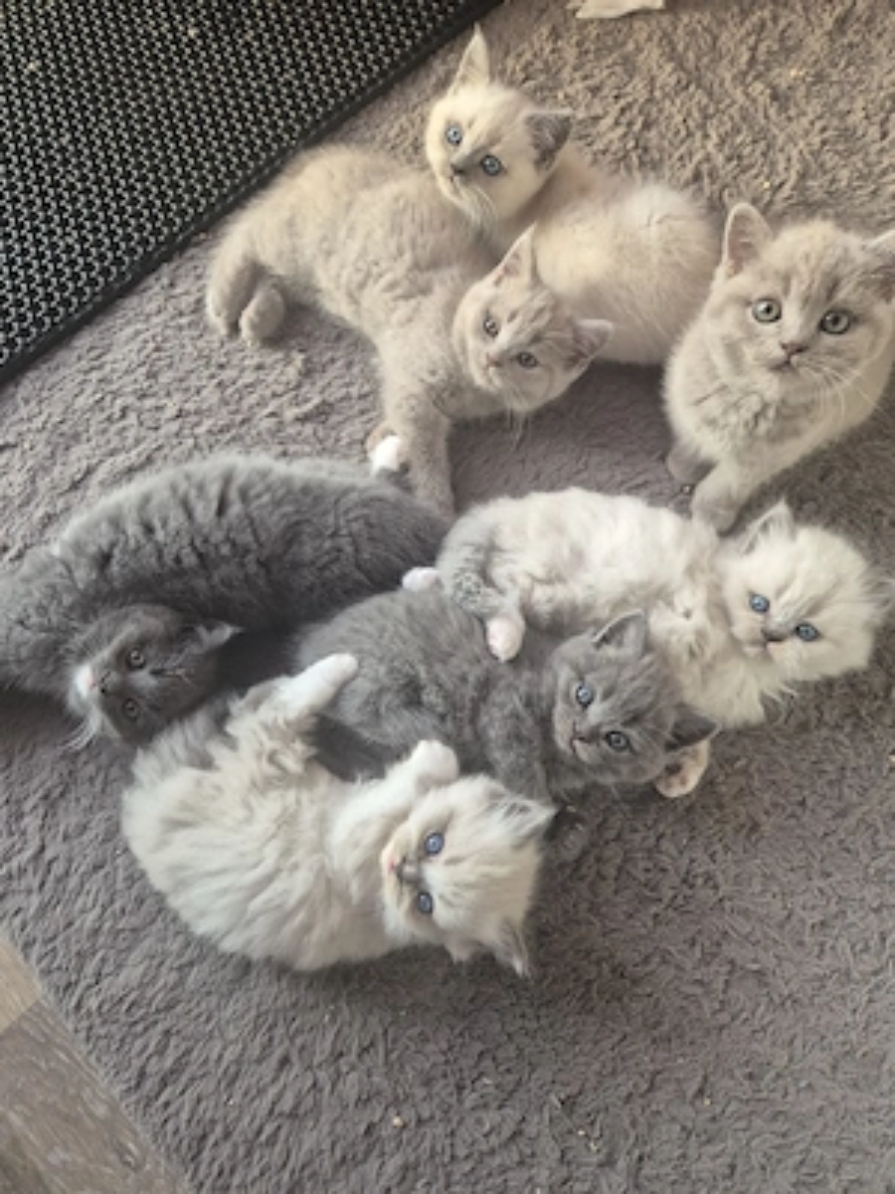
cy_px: 597
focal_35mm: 23
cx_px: 448
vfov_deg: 73.9
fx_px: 793
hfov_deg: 58.9
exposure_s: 1/100
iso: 160
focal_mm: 5.4
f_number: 1.8
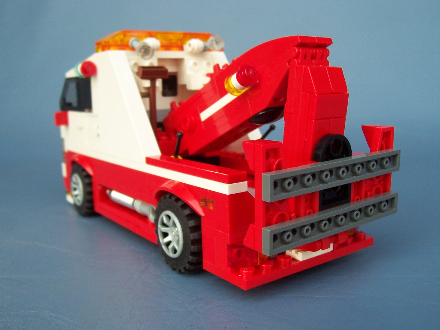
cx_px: 220
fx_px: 470
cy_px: 165
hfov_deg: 50.1
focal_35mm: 37
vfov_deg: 38.7
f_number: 2.8
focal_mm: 5.6
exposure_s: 1/250
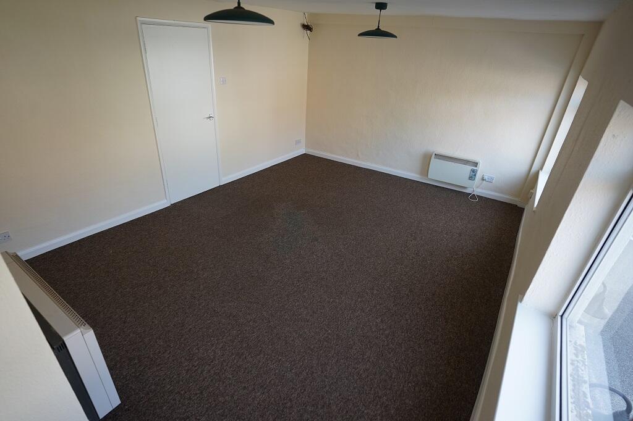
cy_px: 210
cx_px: 316
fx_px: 316
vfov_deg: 67.3
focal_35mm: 18
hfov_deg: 90.0
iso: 100
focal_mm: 18
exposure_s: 1/60
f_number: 2.8
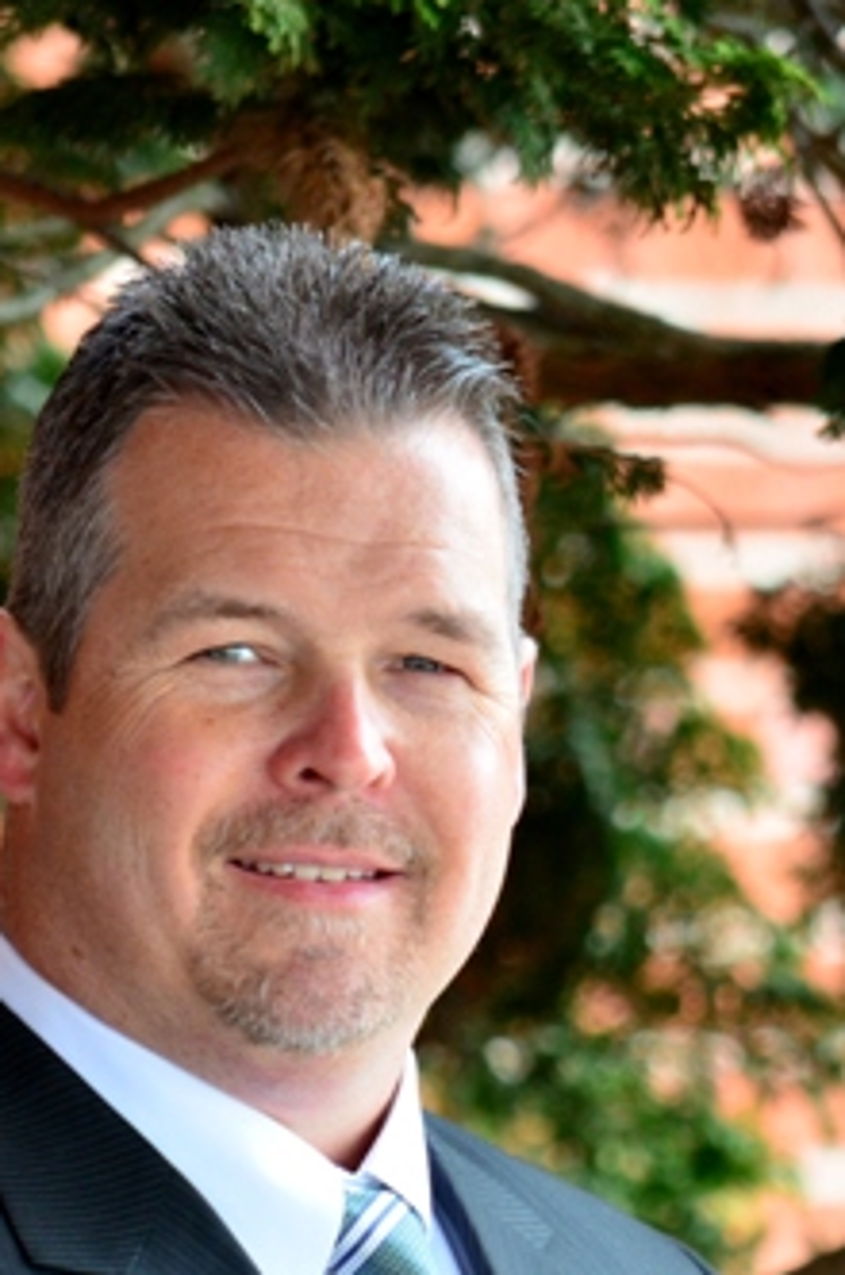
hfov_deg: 1.7
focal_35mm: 809
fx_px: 28601
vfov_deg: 2.6
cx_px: 284
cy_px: 1225
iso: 900
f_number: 5.6
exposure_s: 1/125
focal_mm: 280
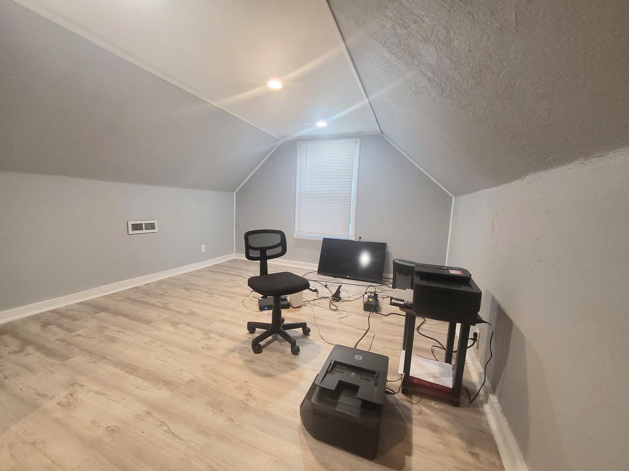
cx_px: 314
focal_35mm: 13
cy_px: 236
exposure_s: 1/60
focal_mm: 1.74
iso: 320
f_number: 2.2
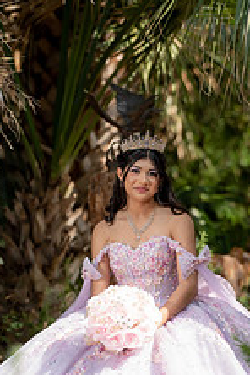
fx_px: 2219
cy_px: 279
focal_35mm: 213
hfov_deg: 6.4
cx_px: 137
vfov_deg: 9.6
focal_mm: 105
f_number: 2.8
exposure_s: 1/1000
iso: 200
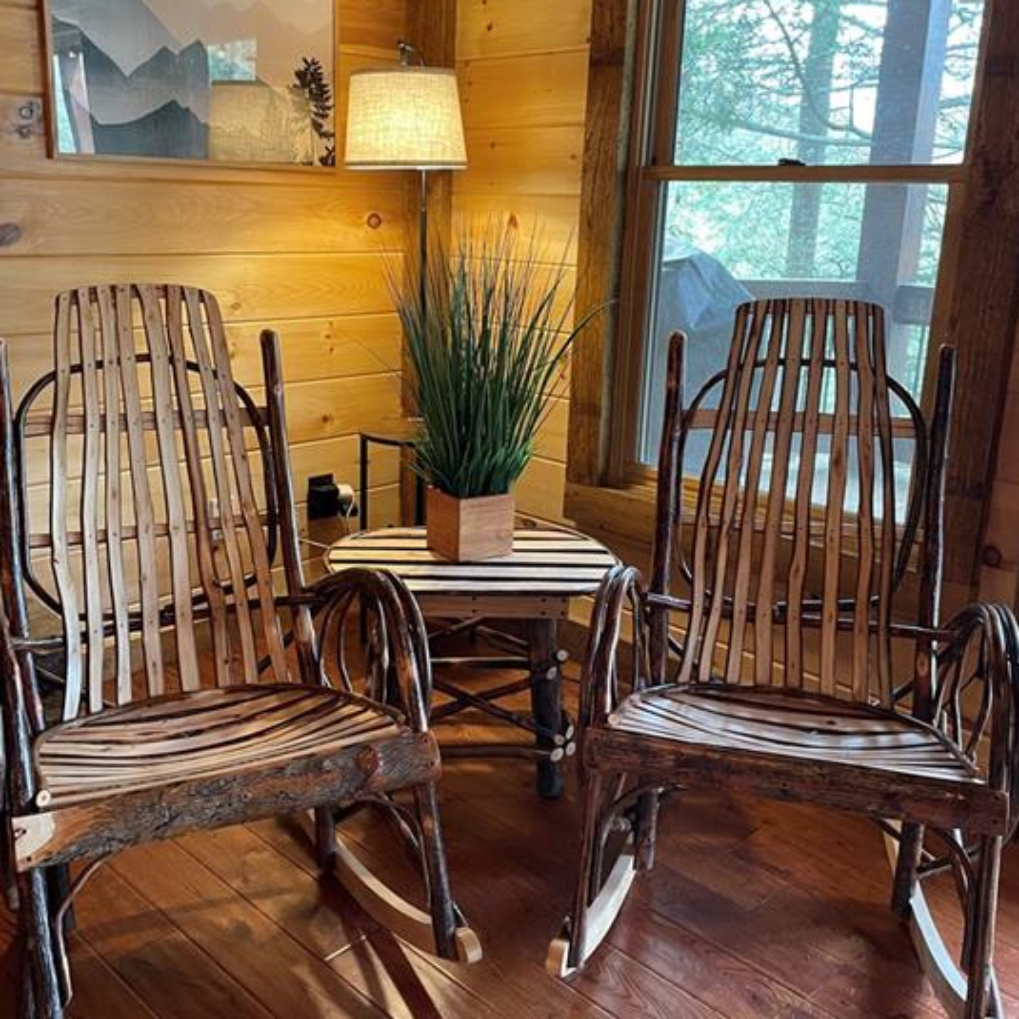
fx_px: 1099
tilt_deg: -13.1
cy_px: 470
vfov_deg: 49.7
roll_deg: -2.4
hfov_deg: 49.7
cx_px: 488
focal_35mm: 33
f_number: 1.6
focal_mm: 4.2
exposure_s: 1/60
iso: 200
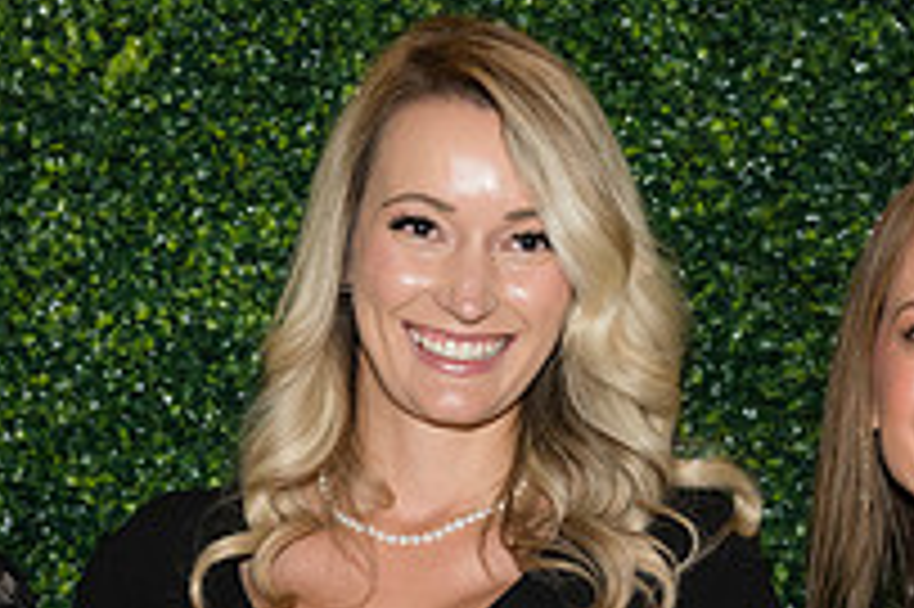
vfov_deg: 7.3
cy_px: 723
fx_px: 4718
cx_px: 464
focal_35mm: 186
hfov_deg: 11.1
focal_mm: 65
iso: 640
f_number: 5
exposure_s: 1/160
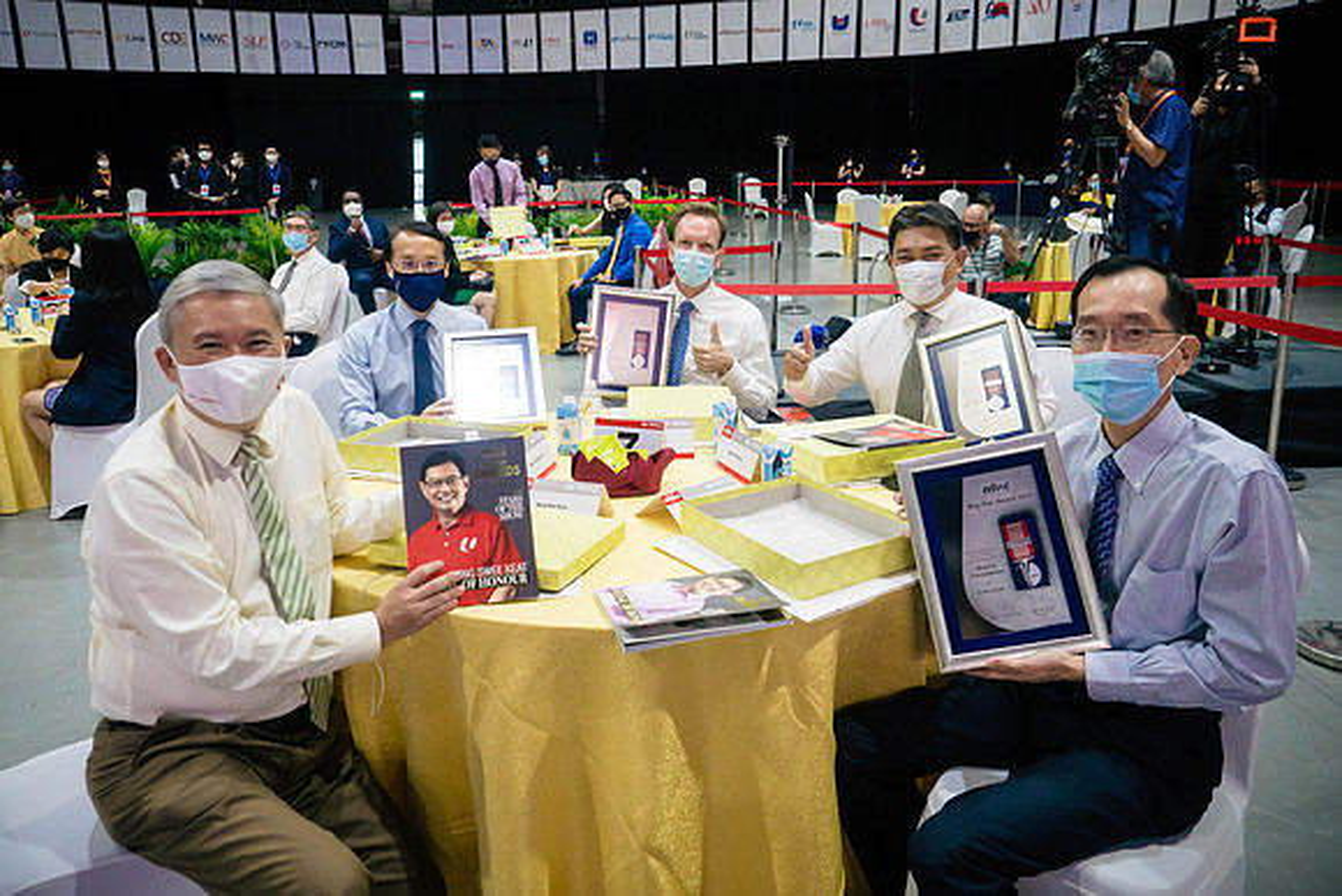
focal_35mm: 26
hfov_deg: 69.6
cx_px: 647
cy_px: 397
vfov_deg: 49.7
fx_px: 964
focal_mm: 12
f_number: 2.8
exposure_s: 1/100
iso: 2500
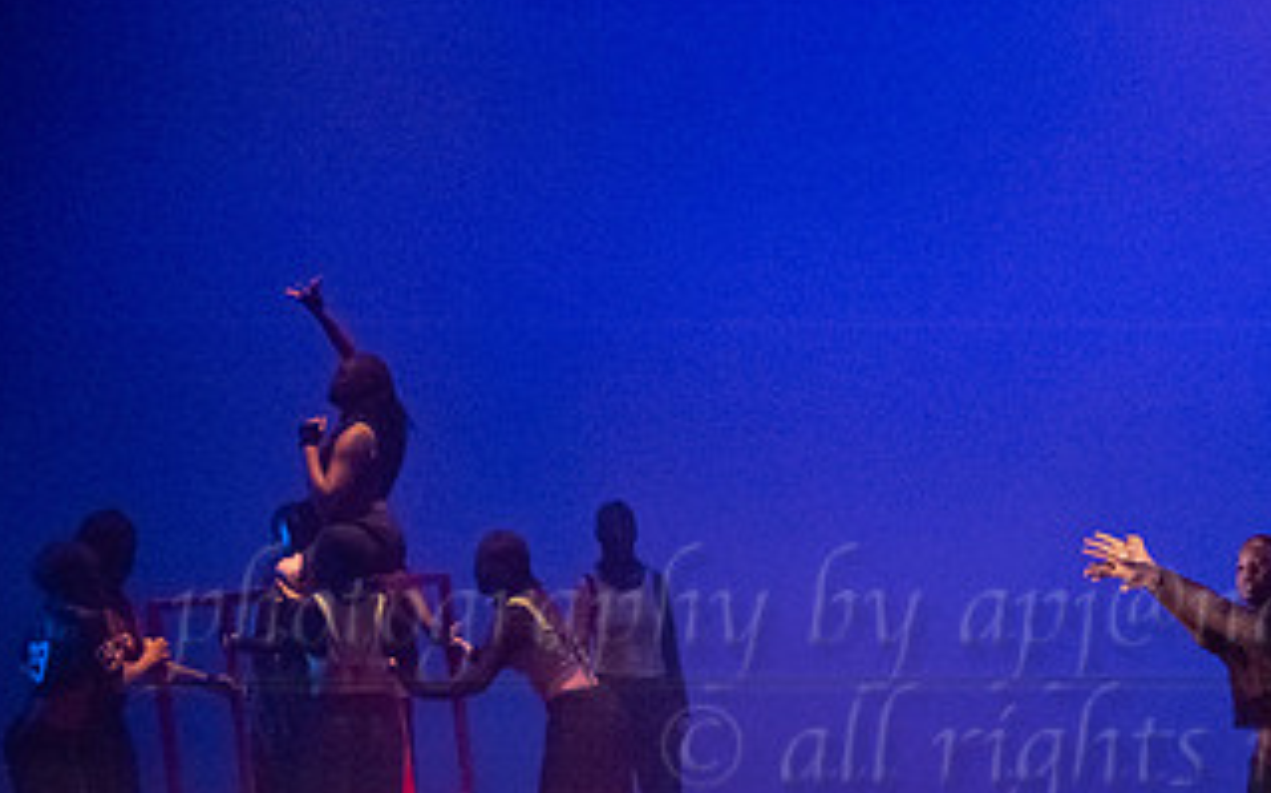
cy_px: 806
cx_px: 1347
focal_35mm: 131
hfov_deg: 15.6
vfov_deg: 9.9
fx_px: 4535
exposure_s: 1/320
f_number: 3.2
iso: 4000
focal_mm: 58
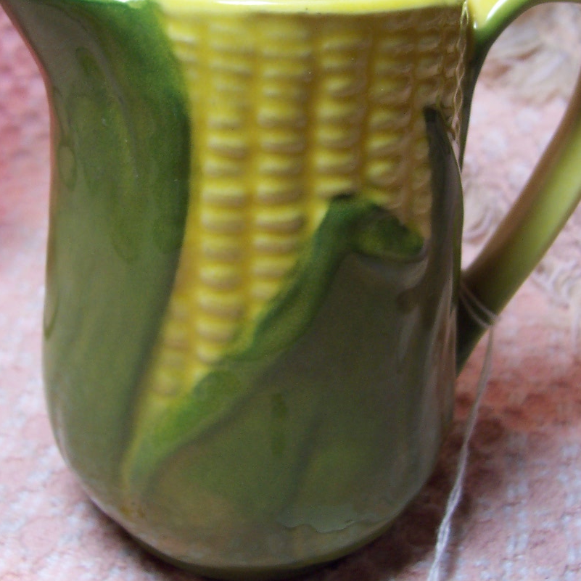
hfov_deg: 34.7
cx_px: 282
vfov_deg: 34.6
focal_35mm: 49
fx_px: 930
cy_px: 243
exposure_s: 1/30
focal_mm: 5.6
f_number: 2.8
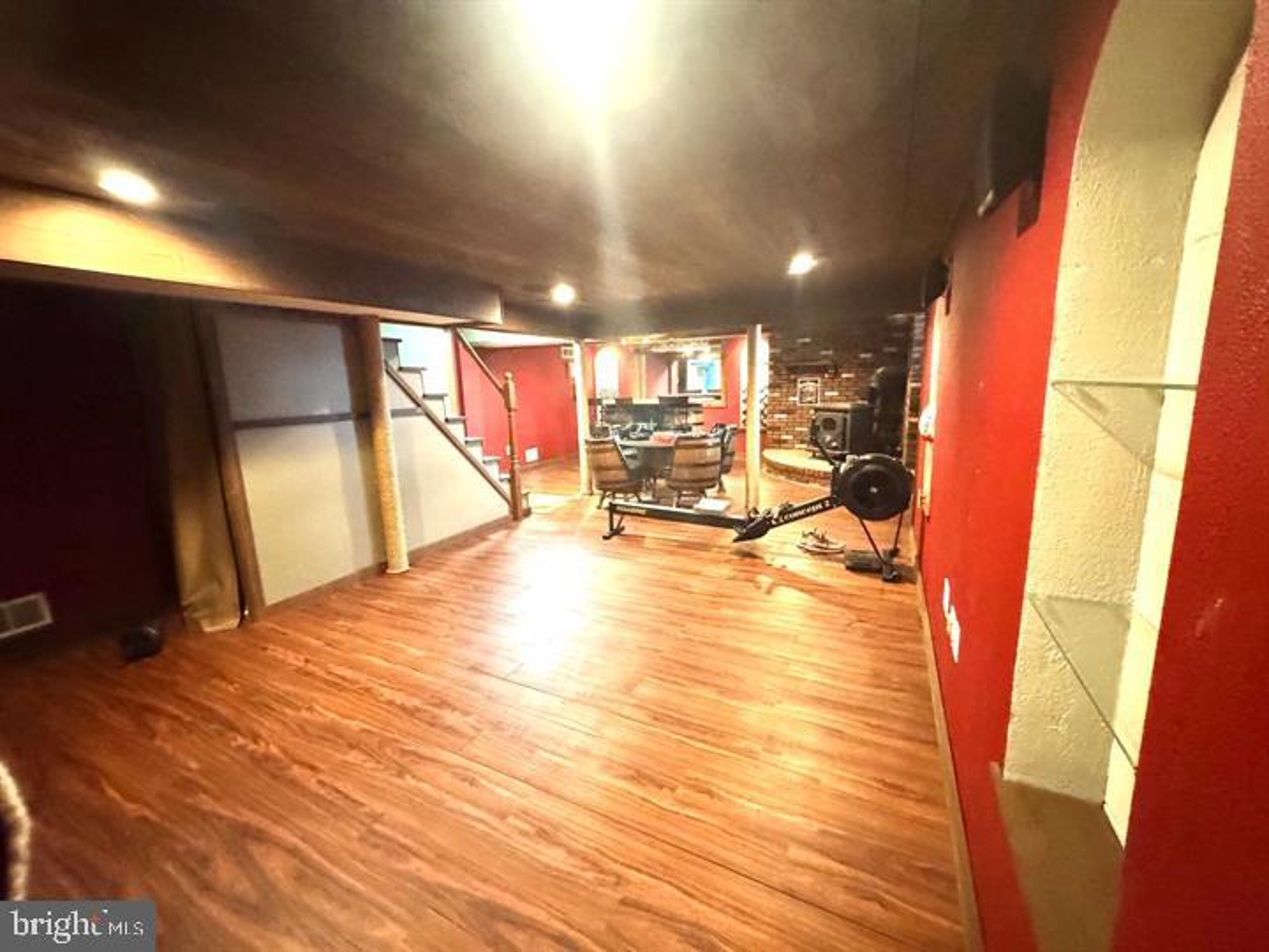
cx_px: 634
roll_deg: +2.3
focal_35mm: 14
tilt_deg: -9.4
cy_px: 476
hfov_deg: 102.1
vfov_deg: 85.7
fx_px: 513
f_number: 2.2
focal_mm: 2.22
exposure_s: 1/40
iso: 1250
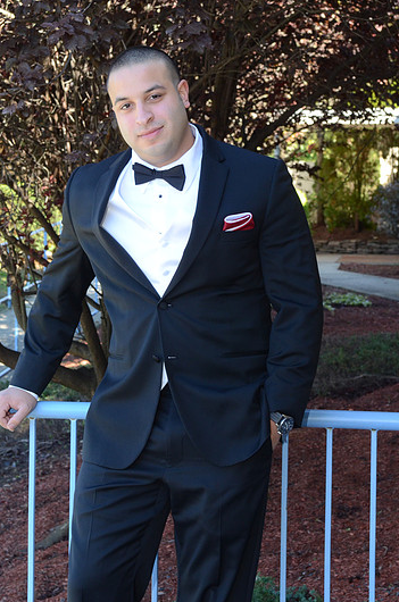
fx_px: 1369
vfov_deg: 24.8
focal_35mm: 82
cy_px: 287
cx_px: 190
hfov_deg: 16.6
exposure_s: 1/125
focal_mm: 50
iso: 800
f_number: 9
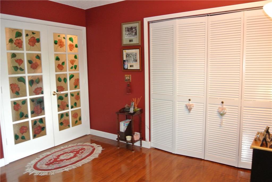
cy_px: 91
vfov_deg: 48.0
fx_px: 204
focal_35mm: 27
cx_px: 136
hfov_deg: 67.4
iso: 1000
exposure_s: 1/60
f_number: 3.5
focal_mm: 10
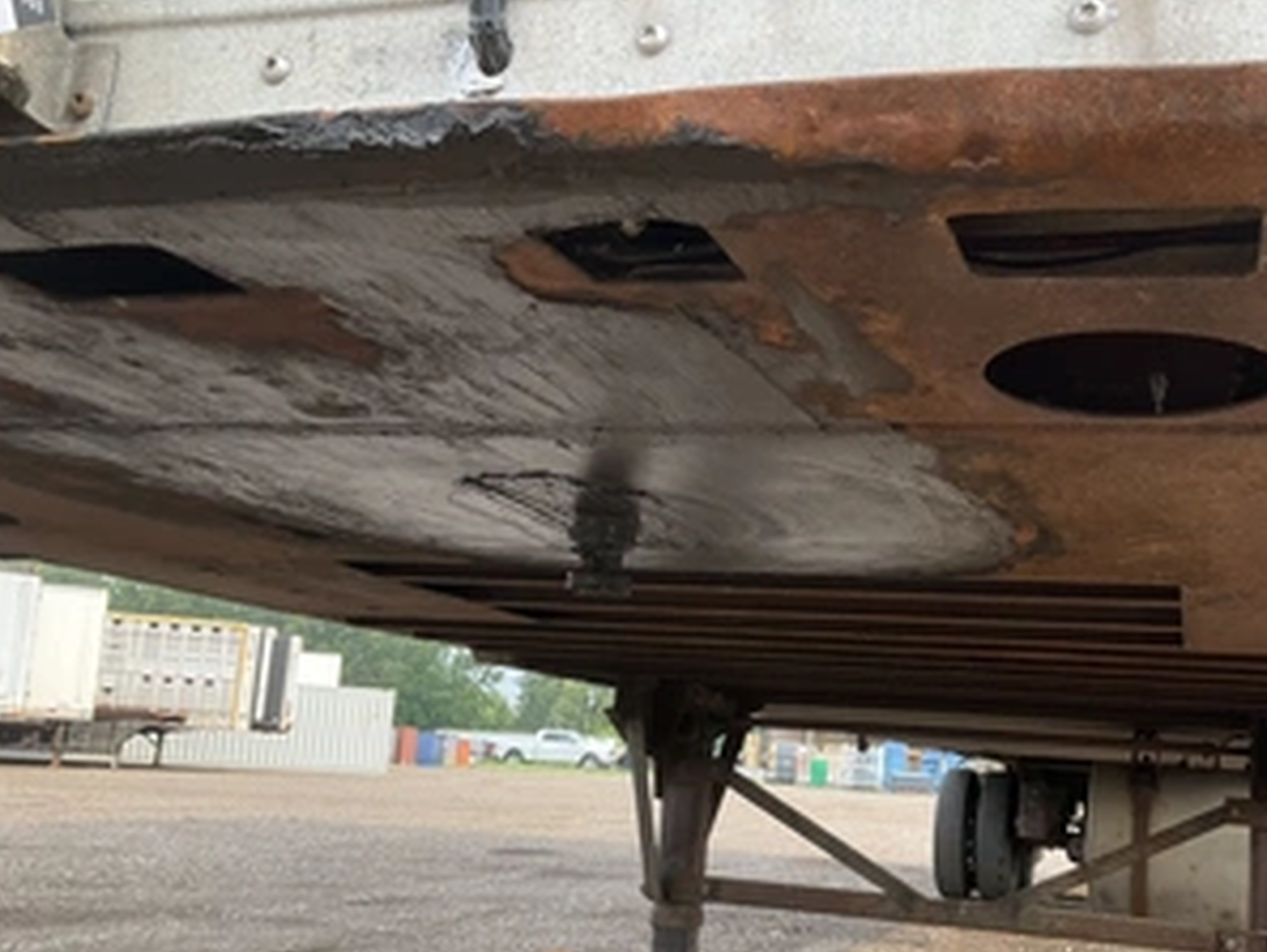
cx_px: 828
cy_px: 546
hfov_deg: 47.2
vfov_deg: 36.8
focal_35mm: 39
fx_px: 1428
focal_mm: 3
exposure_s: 1/169
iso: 20
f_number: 1.8
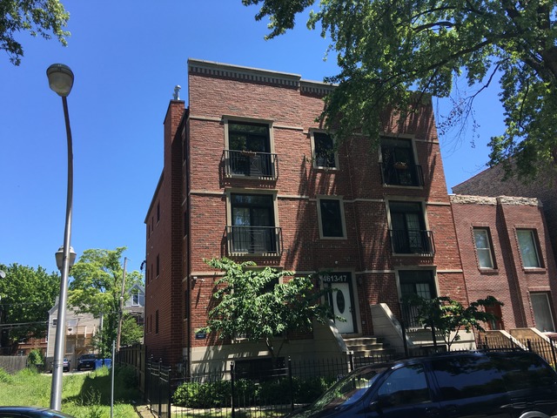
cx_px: 278
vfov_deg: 48.2
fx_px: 467
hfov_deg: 61.7
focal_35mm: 29
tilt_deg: +16.2
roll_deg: +4.0
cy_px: 209
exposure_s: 1/725
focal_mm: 4.15
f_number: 2.2
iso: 25
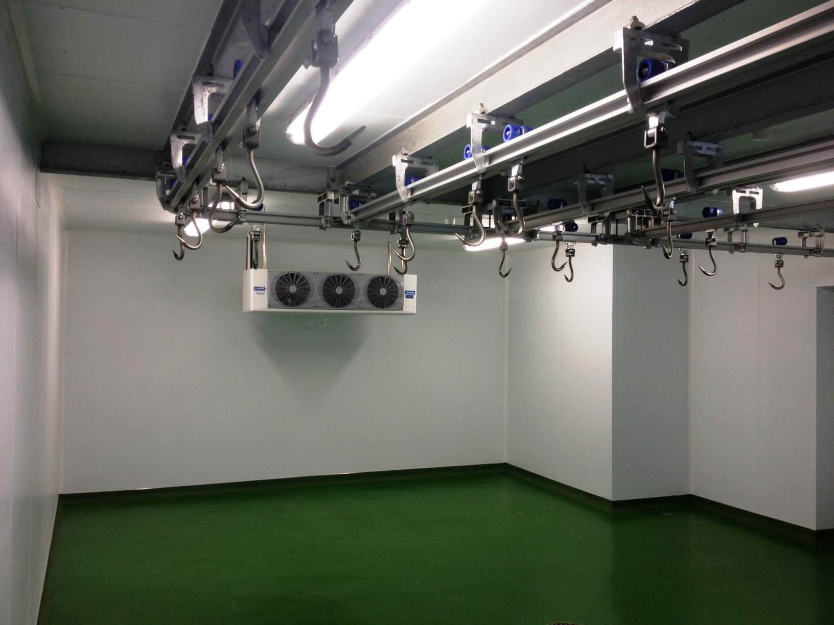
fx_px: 843
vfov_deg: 40.7
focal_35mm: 35
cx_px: 417
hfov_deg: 52.6
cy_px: 312
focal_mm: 4.28
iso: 50
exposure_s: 1/60
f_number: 2.4
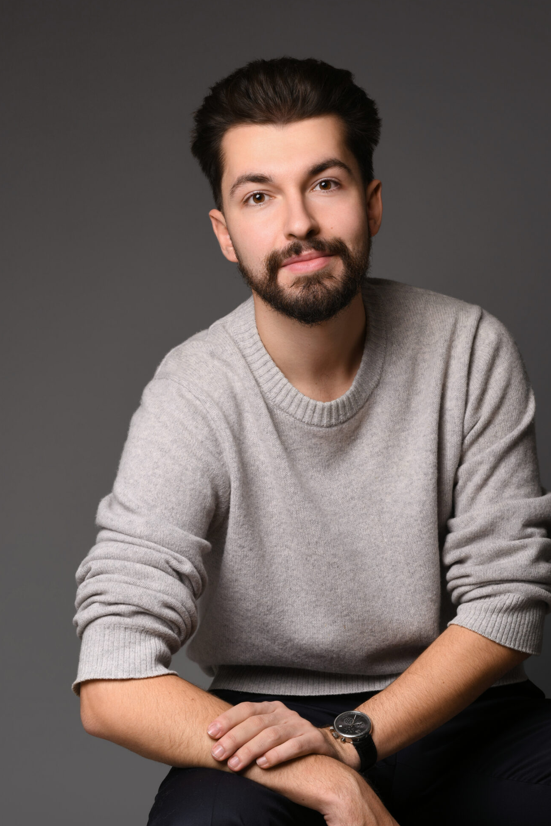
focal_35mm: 92
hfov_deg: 14.9
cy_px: 503
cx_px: 323
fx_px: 2112
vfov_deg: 22.1
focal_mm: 70
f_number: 11
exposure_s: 1/200
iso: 100
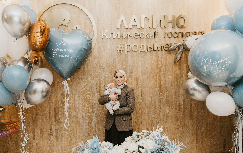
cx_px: 113
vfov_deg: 45.6
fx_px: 181
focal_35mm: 27
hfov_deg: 67.6
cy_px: 88
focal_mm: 24
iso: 500
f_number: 4
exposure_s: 1/160
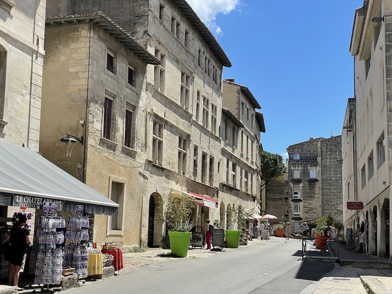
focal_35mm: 52
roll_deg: -1.0
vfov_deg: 28.0
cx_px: 196
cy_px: 147
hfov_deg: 36.8
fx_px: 589
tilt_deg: +9.1
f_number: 2
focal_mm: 6
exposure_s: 1/1497
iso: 25
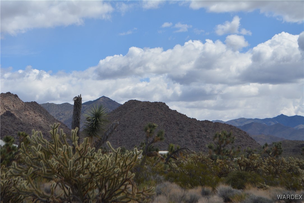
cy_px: 102
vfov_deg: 16.6
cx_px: 152
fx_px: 697
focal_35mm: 82
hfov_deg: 24.6
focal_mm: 55
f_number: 8
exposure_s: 1/2000
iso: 400
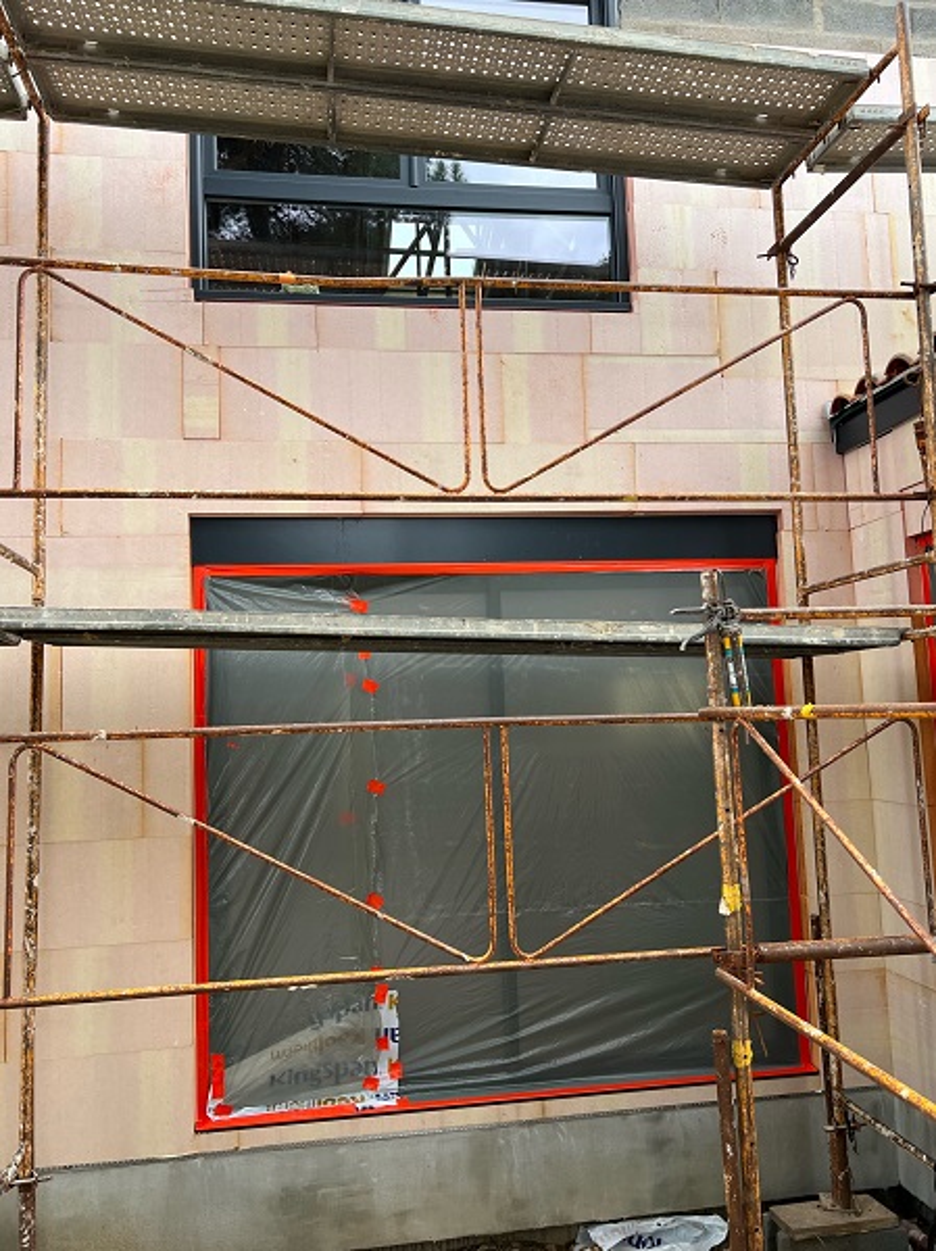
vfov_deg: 67.3
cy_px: 626
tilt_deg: +4.7
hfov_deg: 53.0
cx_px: 468
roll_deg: +2.2
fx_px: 939
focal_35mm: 26
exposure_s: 1/780
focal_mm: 5.7
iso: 50
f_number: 1.5
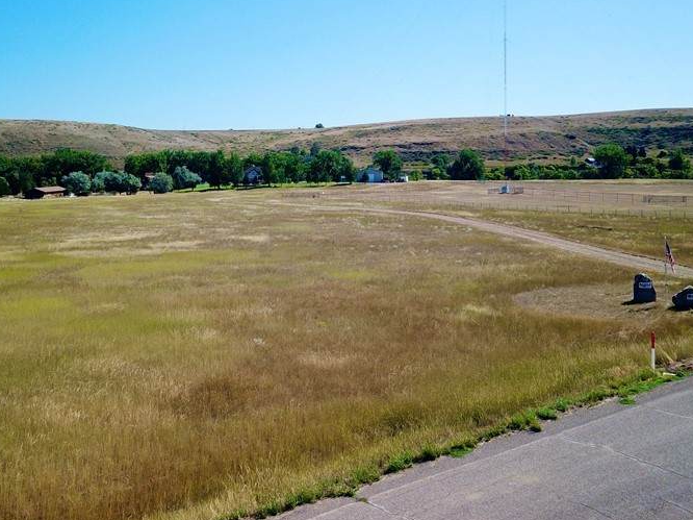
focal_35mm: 40
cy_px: 143
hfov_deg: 46.8
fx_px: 800
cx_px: 373
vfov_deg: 35.3
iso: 100
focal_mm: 4.73
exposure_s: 1/640
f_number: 2.2
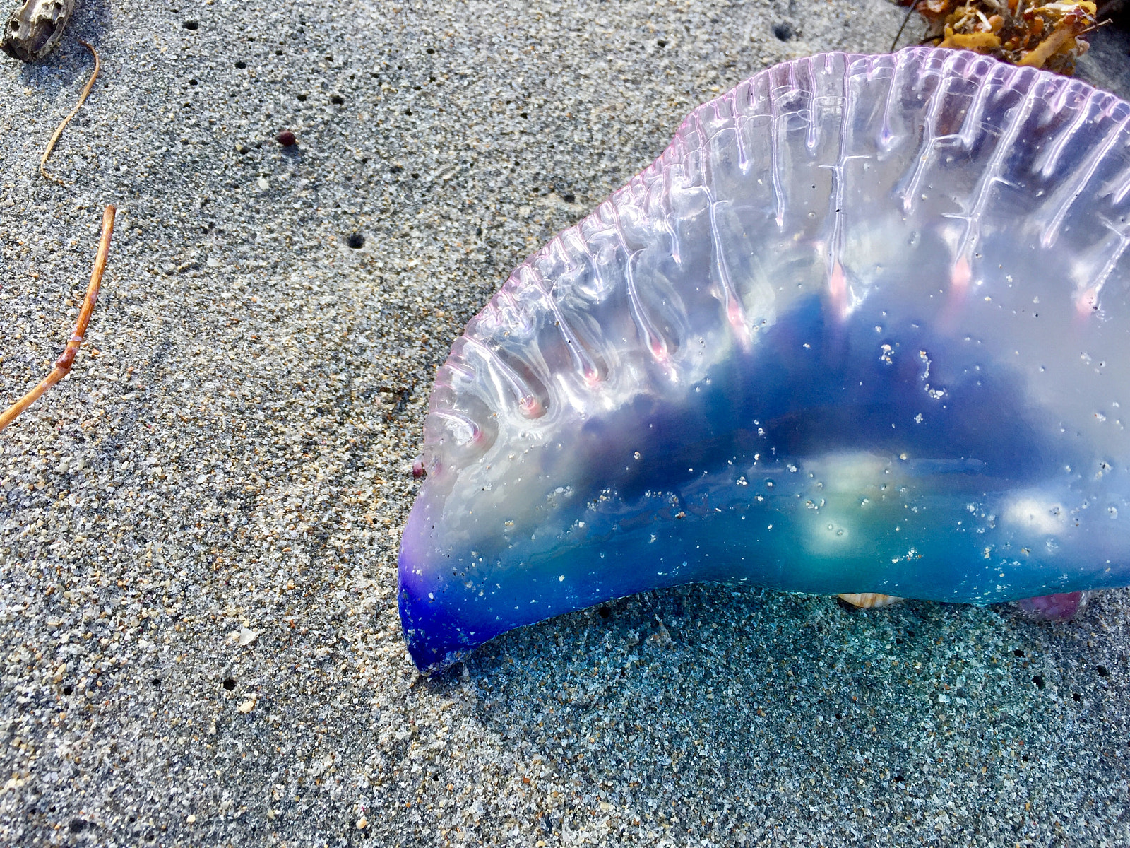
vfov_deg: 48.2
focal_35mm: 29
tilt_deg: -46.4
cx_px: 565
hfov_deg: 61.7
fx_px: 947
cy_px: 424
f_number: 2.2
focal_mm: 4.15
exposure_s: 1/775
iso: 32
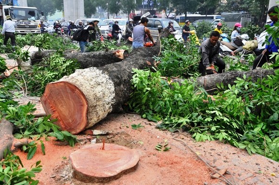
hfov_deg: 52.0
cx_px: 140
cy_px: 92
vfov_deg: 35.8
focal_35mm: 37
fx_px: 286
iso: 200
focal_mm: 24
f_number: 6.3
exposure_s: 1/200
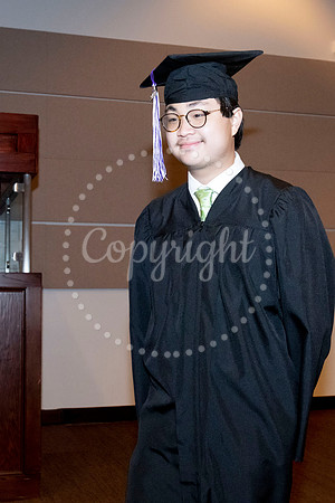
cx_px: 168
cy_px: 252
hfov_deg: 25.8
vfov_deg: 37.9
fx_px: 733
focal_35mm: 53
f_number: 7.1
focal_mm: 35
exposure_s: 1/200
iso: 6400
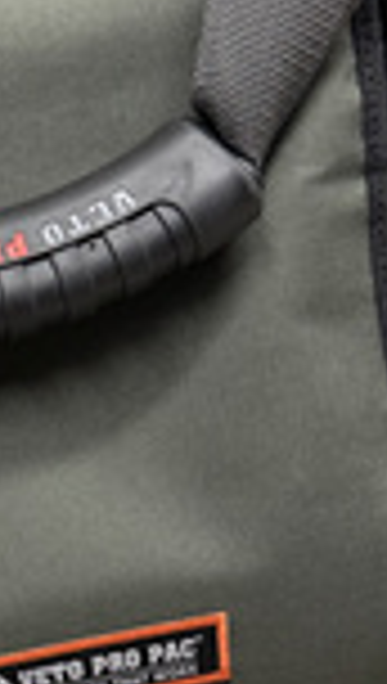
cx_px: -101
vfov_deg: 24.6
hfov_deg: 13.6
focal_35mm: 86
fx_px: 1562
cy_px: 468
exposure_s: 1/50
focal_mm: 6.76
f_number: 1.78
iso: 250
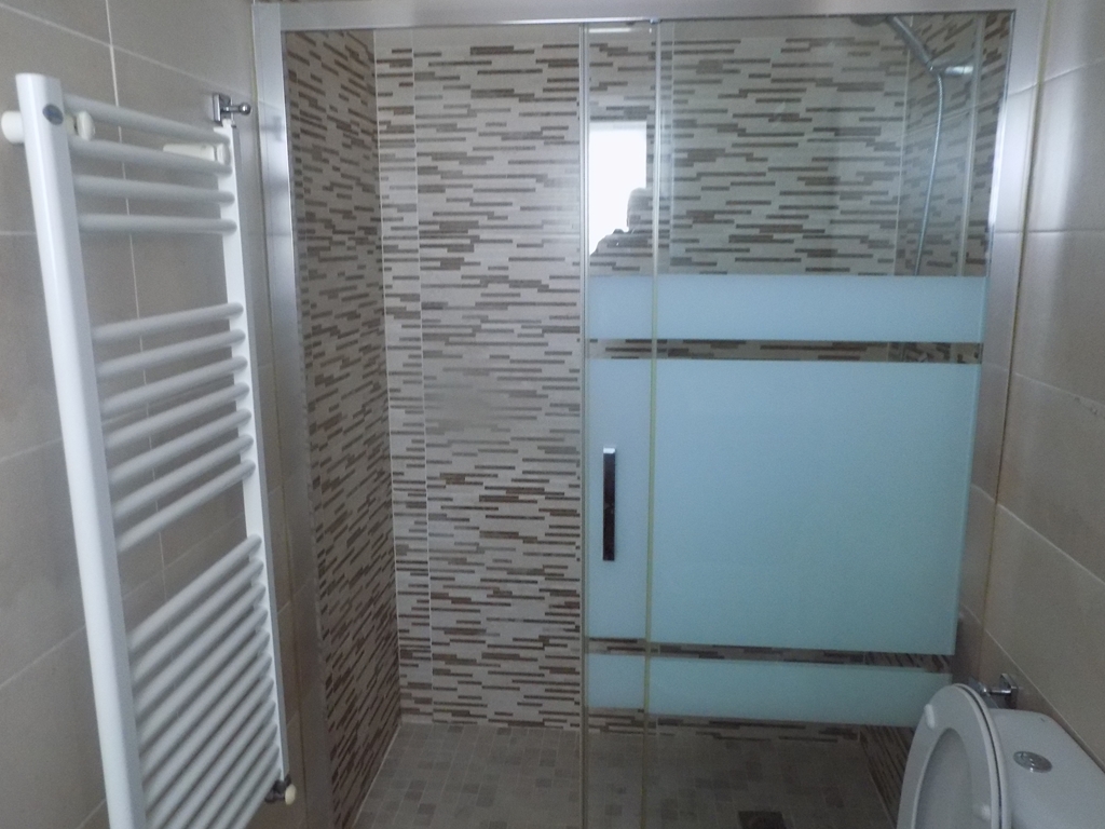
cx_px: 552
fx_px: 862
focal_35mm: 27
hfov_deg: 65.3
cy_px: 414
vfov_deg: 51.4
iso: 400
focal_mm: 4.8
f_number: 3.2
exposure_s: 1/13
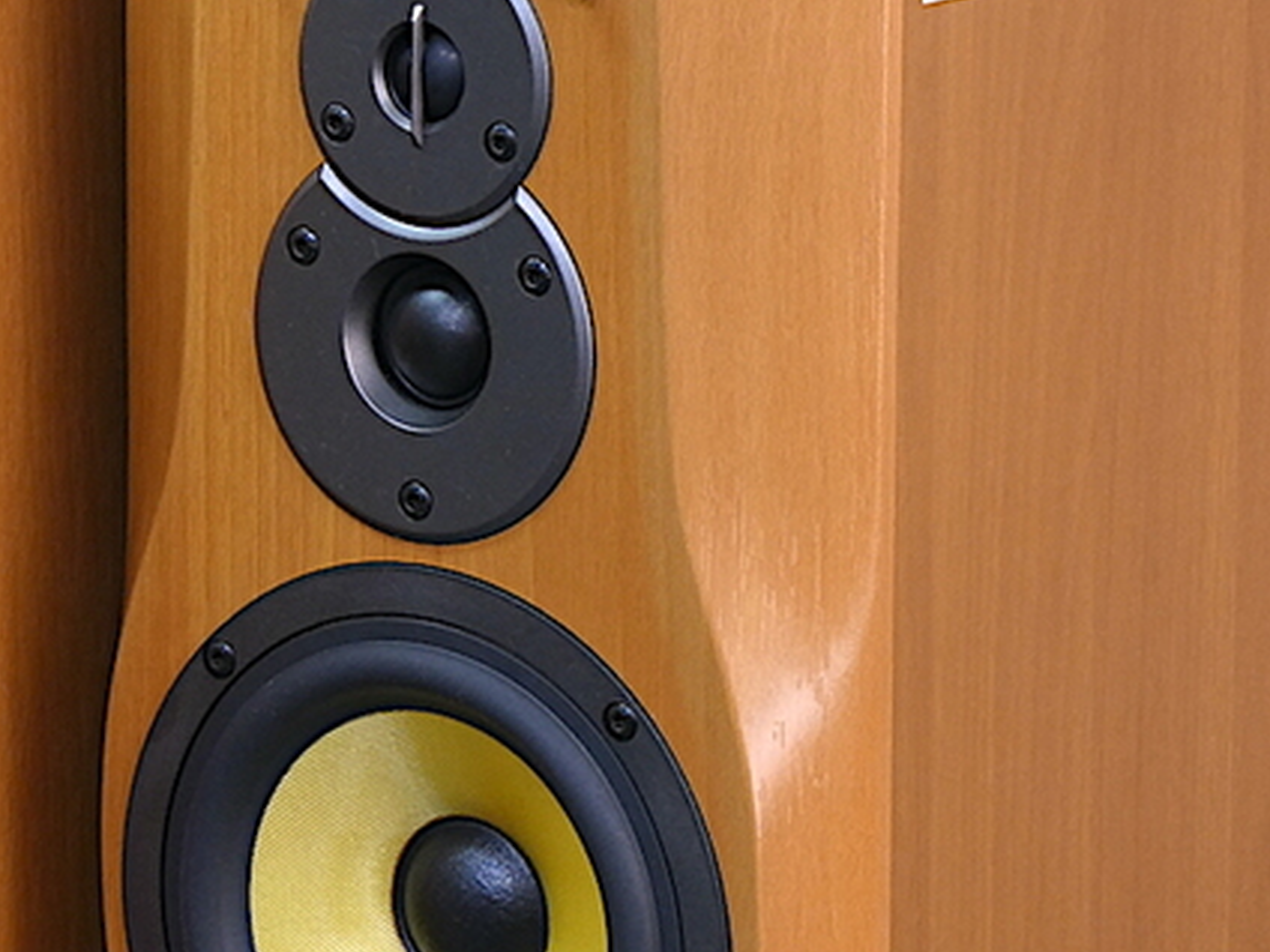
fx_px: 8805
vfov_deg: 6.2
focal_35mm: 240
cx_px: 168
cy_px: 557
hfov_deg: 8.2
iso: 100
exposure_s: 1/3.2
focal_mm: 19
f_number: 5.1
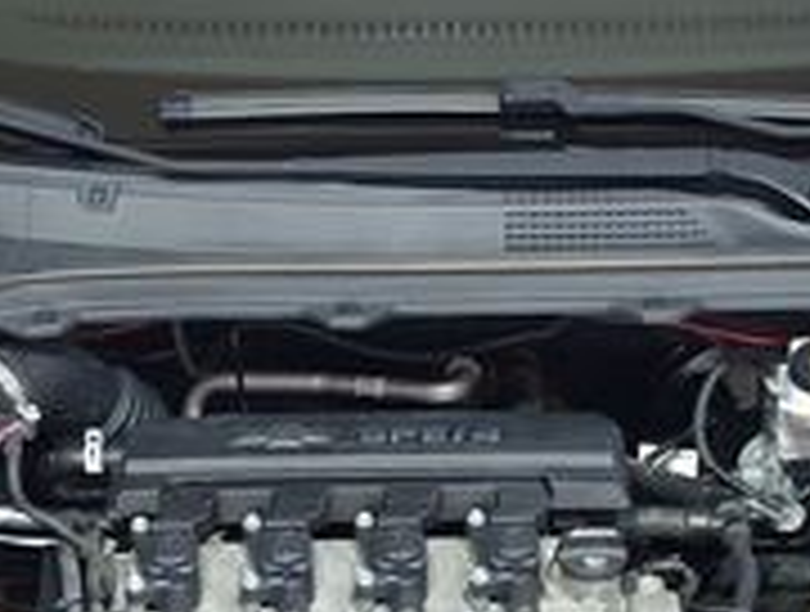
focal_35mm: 60
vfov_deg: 23.3
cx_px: 477
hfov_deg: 32.0
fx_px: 1408
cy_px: 639
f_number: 1.8
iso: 320
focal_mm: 5.54
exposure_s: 1/60
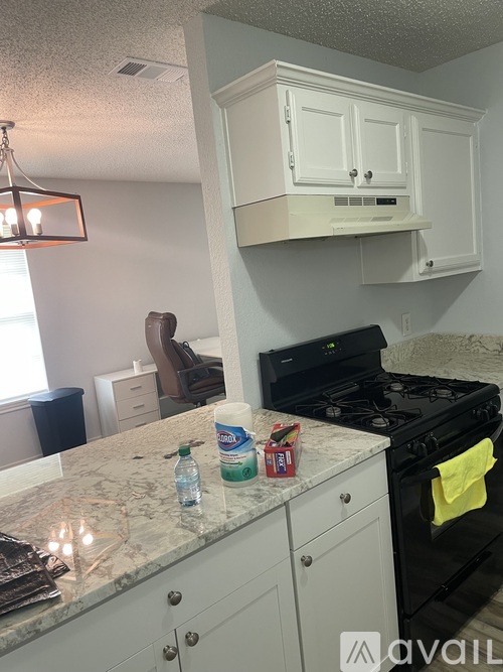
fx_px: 504
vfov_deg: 67.3
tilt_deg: -8.1
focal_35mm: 26
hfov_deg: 53.0
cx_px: 252
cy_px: 336
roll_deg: +6.2
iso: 100
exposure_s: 1/60
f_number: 1.6
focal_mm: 4.2
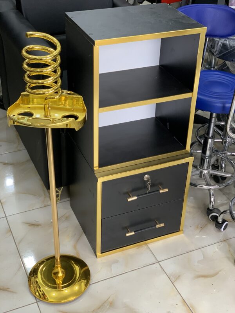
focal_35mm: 52
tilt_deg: -33.3
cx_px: 118
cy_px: 156
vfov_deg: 36.8
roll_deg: -1.8
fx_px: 471
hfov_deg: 28.0
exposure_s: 1/93
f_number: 2.4
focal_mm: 6
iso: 125
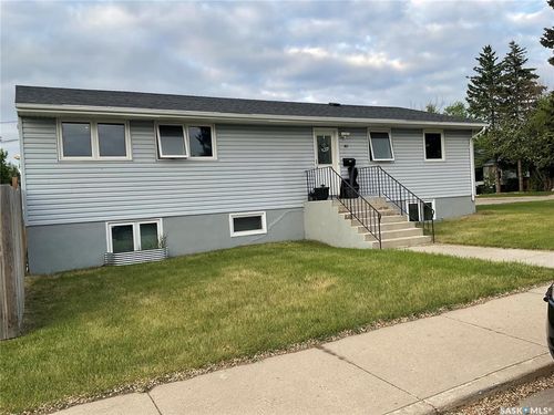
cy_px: 208
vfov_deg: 48.2
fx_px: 464
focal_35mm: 29
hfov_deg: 61.7
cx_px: 277
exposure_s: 1/318
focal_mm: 3
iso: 16
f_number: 1.8
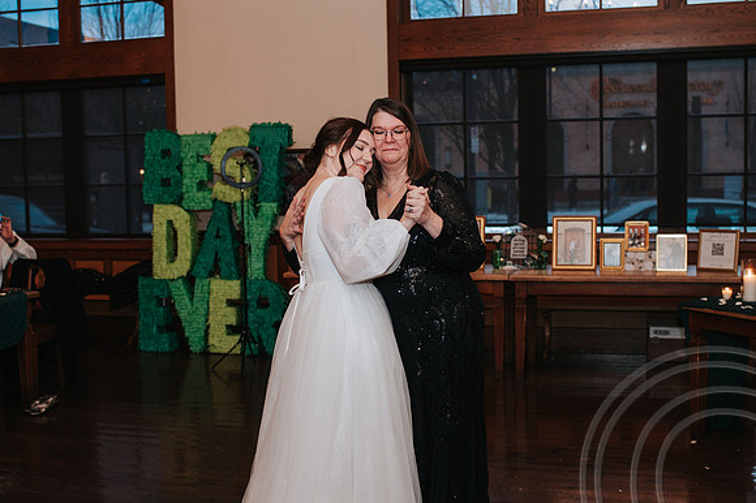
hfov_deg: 42.7
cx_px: 362
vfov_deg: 29.2
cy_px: 245
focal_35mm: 46
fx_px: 966
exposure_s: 1/200
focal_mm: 35
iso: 800
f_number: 3.2
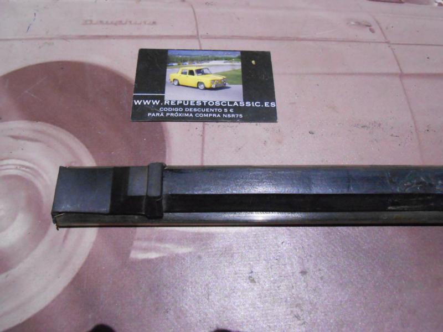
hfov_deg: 67.3
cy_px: 166
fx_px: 333
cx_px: 222
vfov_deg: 53.1
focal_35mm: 26
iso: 800
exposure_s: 1/25
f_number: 3.5
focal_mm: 4.6
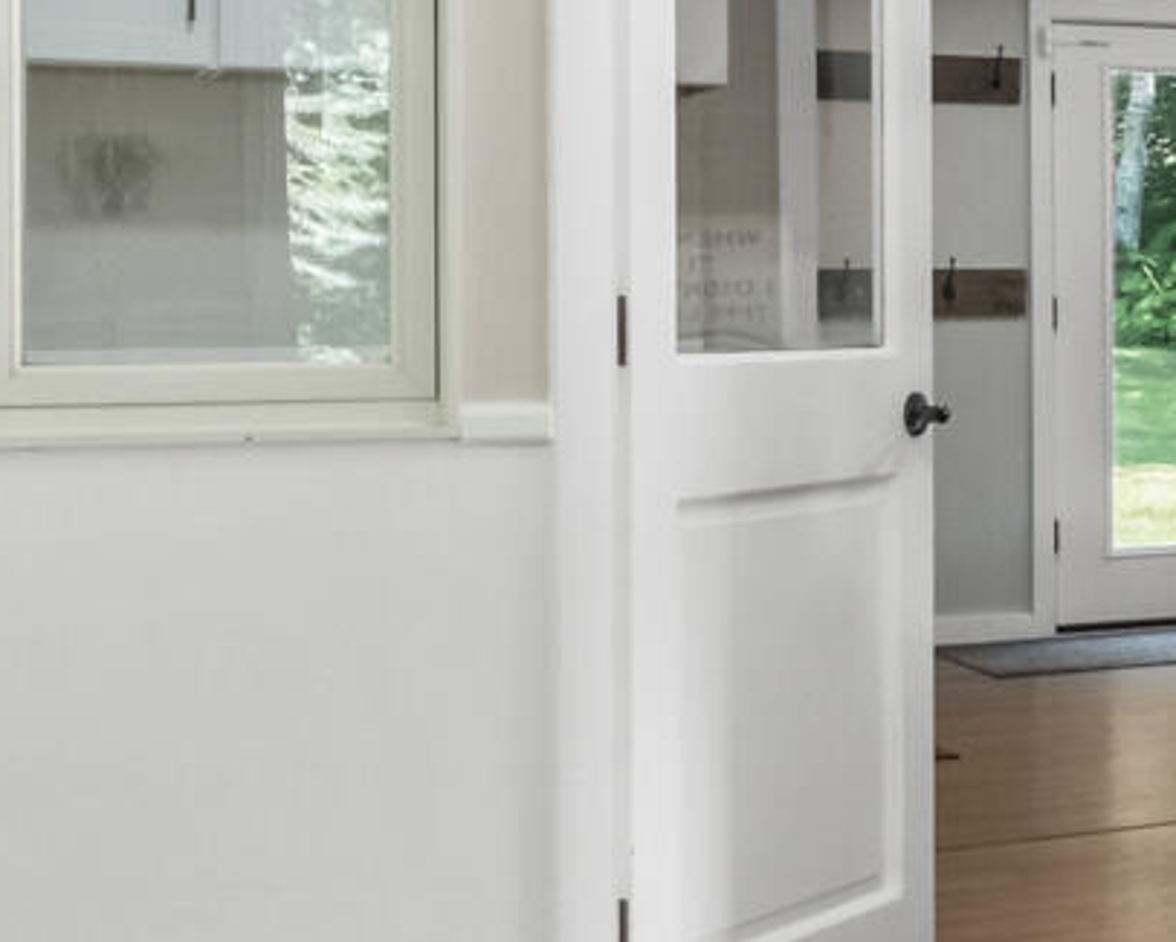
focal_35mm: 97
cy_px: 299
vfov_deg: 15.8
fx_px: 3377
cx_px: 2523
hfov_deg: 15.0
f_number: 8
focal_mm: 9.1
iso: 640
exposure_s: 1/10
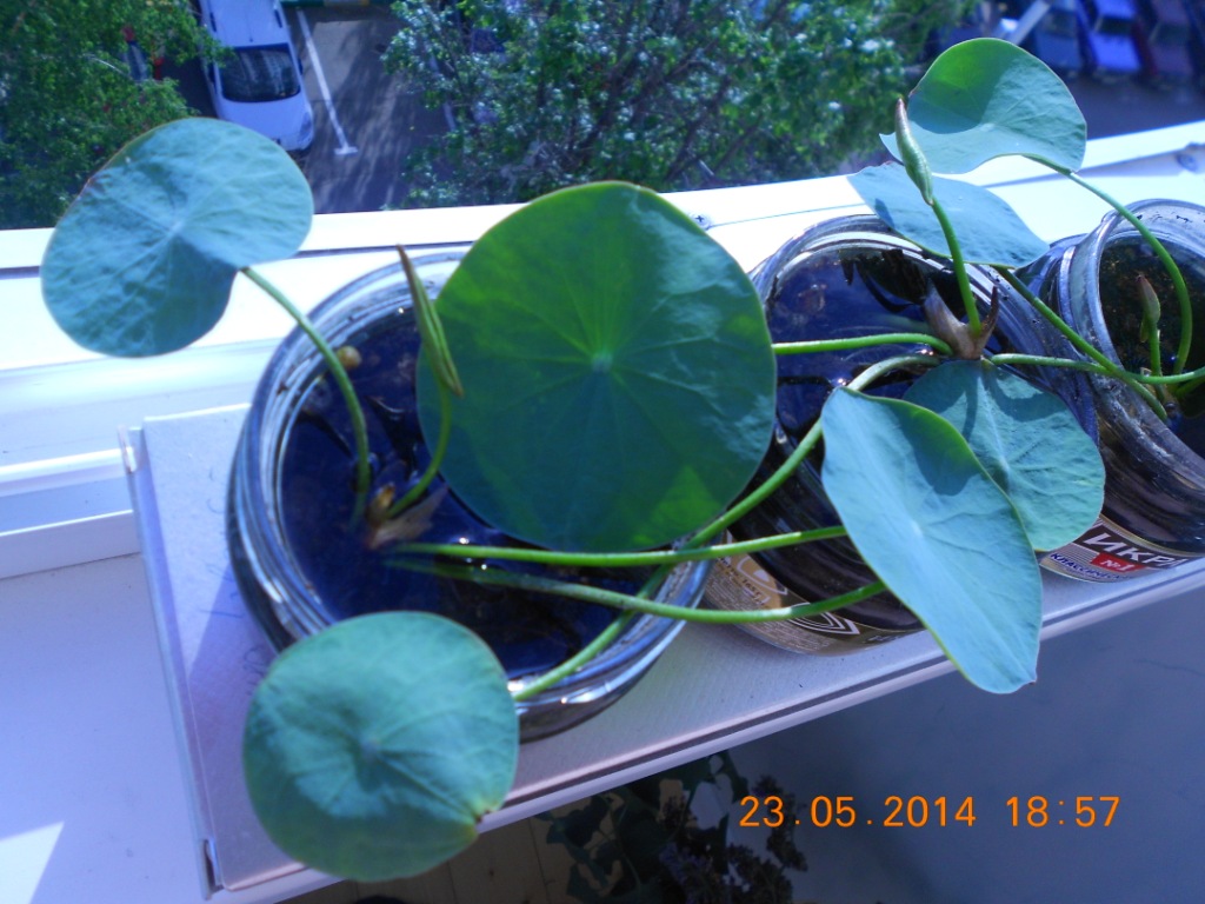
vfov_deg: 53.1
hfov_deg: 67.3
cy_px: 452
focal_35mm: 26
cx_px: 602
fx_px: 905
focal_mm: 4.6
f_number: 3.2
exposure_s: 1/500
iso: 80
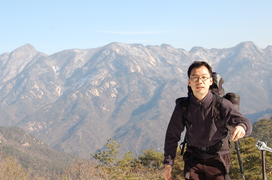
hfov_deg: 32.4
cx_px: 122
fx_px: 468
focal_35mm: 62
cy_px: 94
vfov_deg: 21.8
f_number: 8
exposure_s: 1/250
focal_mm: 32
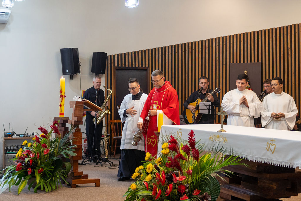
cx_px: 150
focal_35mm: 52
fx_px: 435
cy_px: 100
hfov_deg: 38.2
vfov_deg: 26.0
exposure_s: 1/160
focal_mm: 35
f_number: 2
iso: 1000
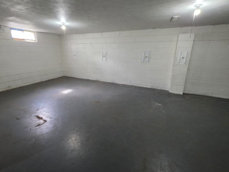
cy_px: 81
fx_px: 99
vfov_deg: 81.6
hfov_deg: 98.2
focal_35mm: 15
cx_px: 111
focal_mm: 2.2
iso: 400
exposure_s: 1/60
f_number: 1.9
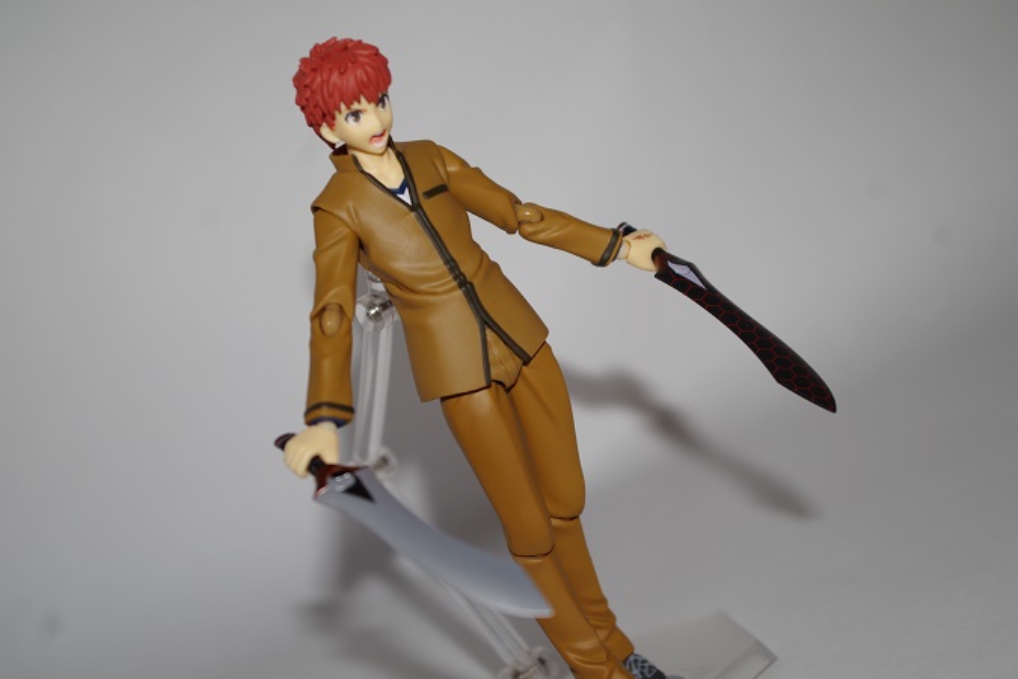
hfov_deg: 33.4
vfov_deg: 22.6
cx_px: 509
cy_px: 340
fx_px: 1697
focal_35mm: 60
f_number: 4.5
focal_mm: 40
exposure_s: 1/100
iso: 100
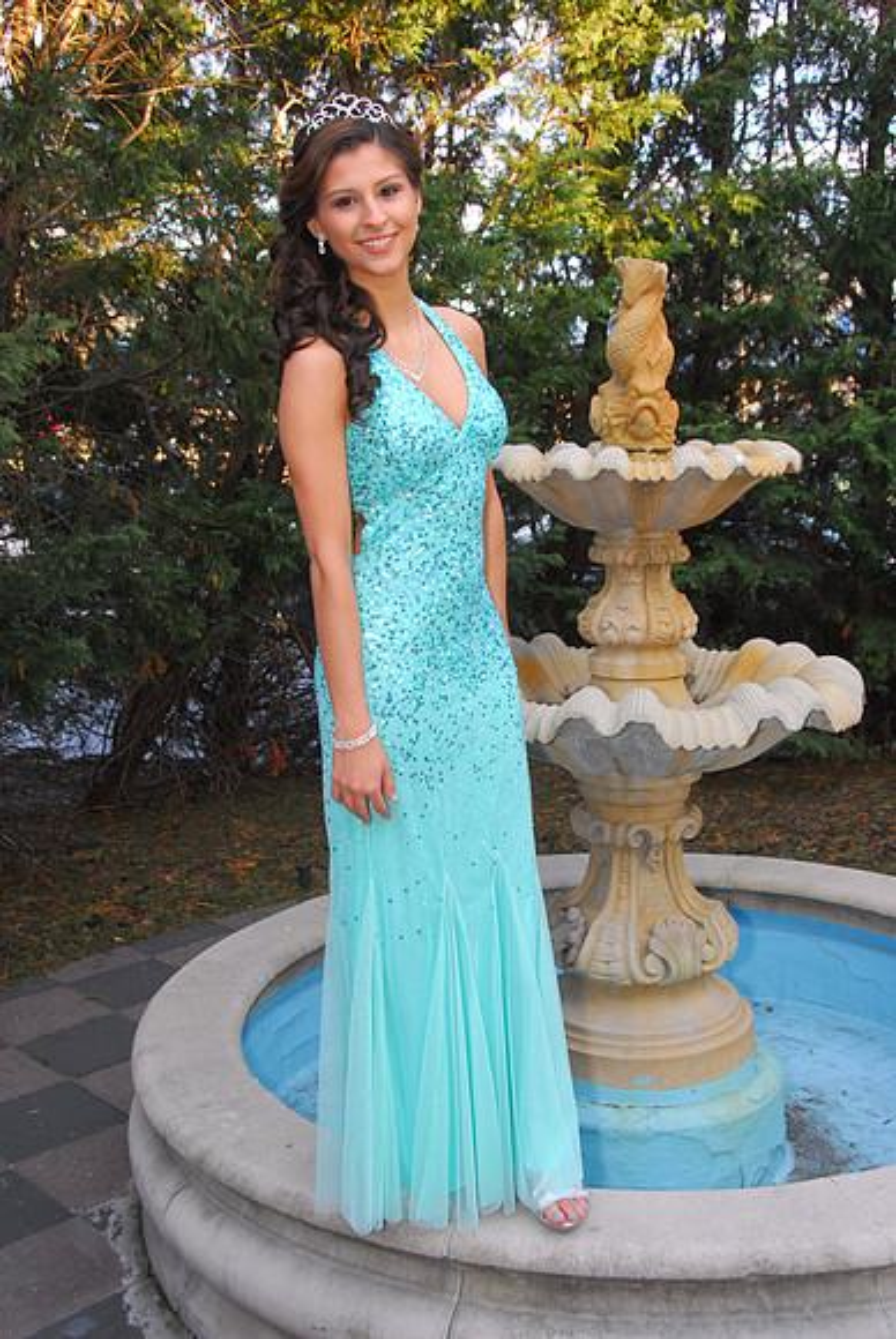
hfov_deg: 34.3
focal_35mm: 39
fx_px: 1452
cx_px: 448
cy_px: 670
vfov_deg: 49.5
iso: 400
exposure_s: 1/60
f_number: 5.6
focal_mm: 26
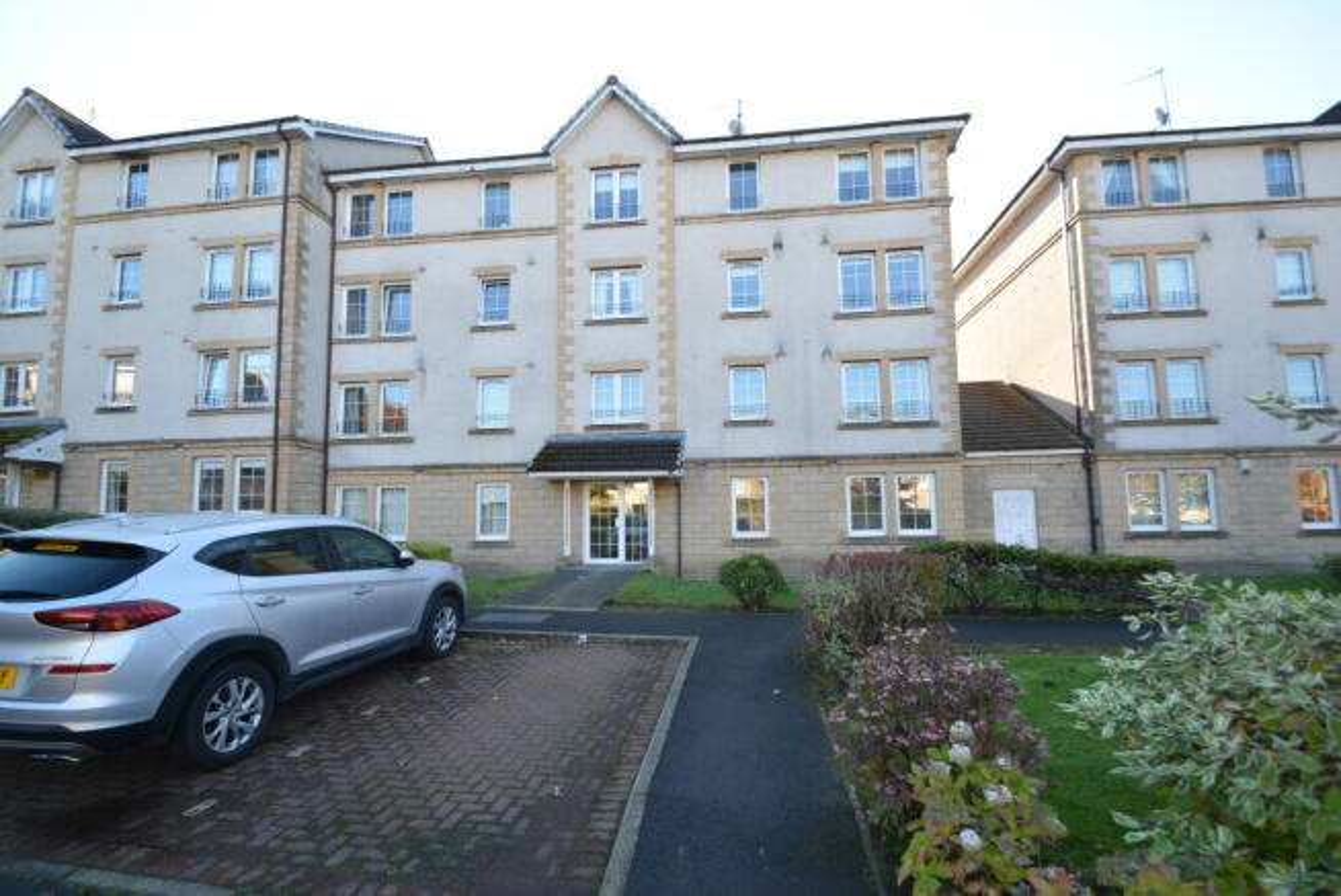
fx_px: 559
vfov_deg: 77.4
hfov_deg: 100.4
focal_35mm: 15
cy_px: 448
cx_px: 670
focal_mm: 10
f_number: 5.6
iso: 200
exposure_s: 1/125
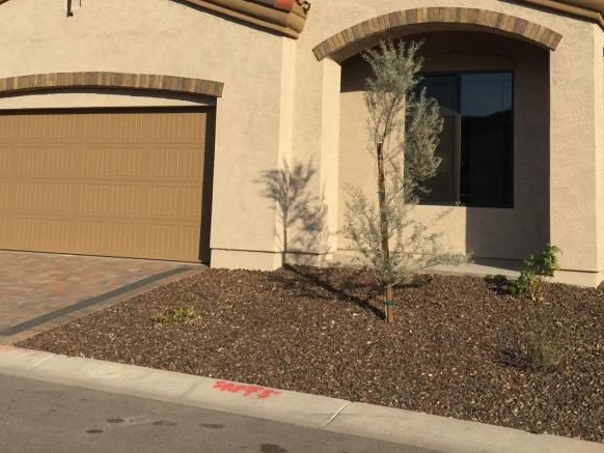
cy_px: 77
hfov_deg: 37.5
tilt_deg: +7.2
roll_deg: -2.1
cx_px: 309
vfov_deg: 27.9
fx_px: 890
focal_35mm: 51
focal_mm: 4.15
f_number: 2.2
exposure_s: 1/2198
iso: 32
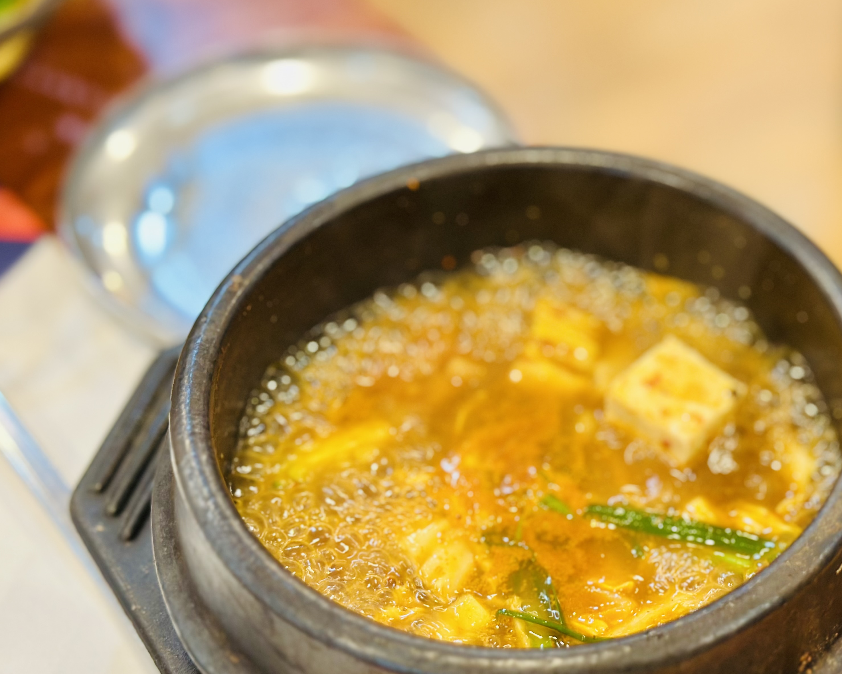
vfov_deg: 23.8
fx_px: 1595
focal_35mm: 64
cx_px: 543
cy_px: 402
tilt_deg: -48.7
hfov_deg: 29.4
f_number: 1.78
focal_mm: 6.86
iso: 160
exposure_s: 1/60
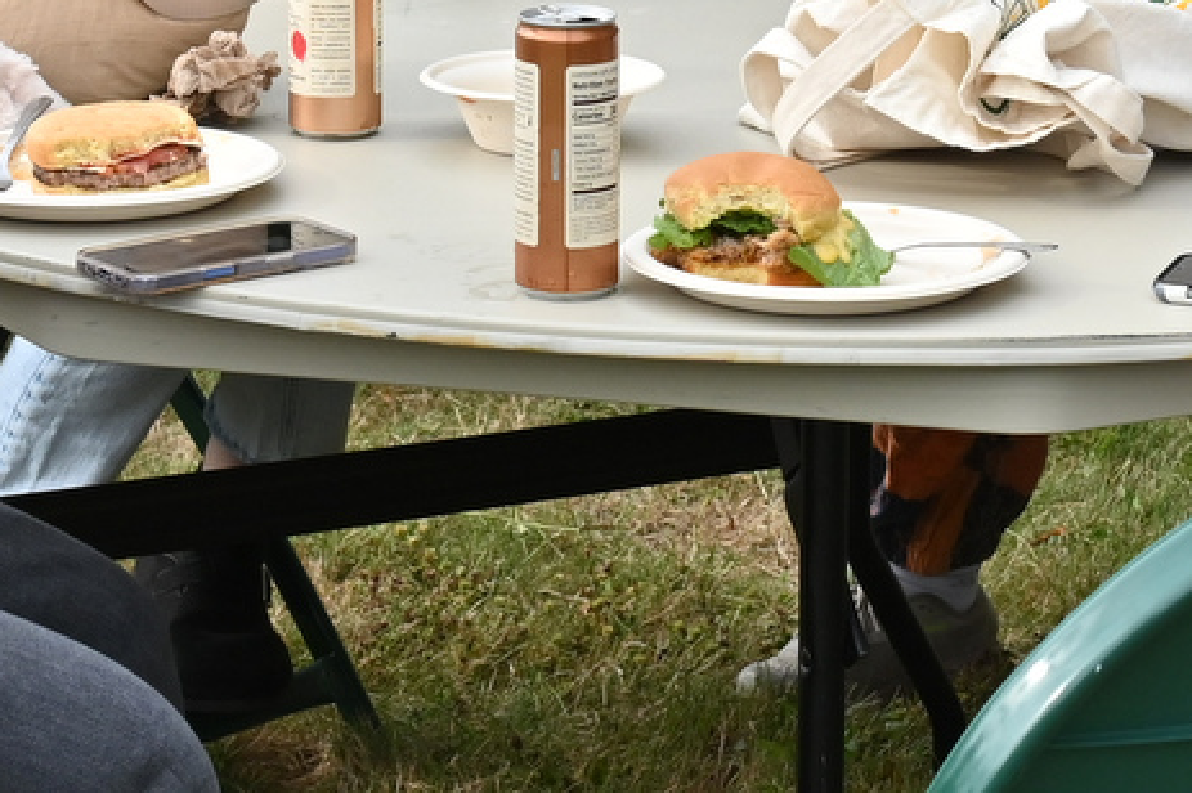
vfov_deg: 8.0
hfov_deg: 12.0
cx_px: 891
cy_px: -49
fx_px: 5658
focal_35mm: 171
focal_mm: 44
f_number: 8
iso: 400
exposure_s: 1/400
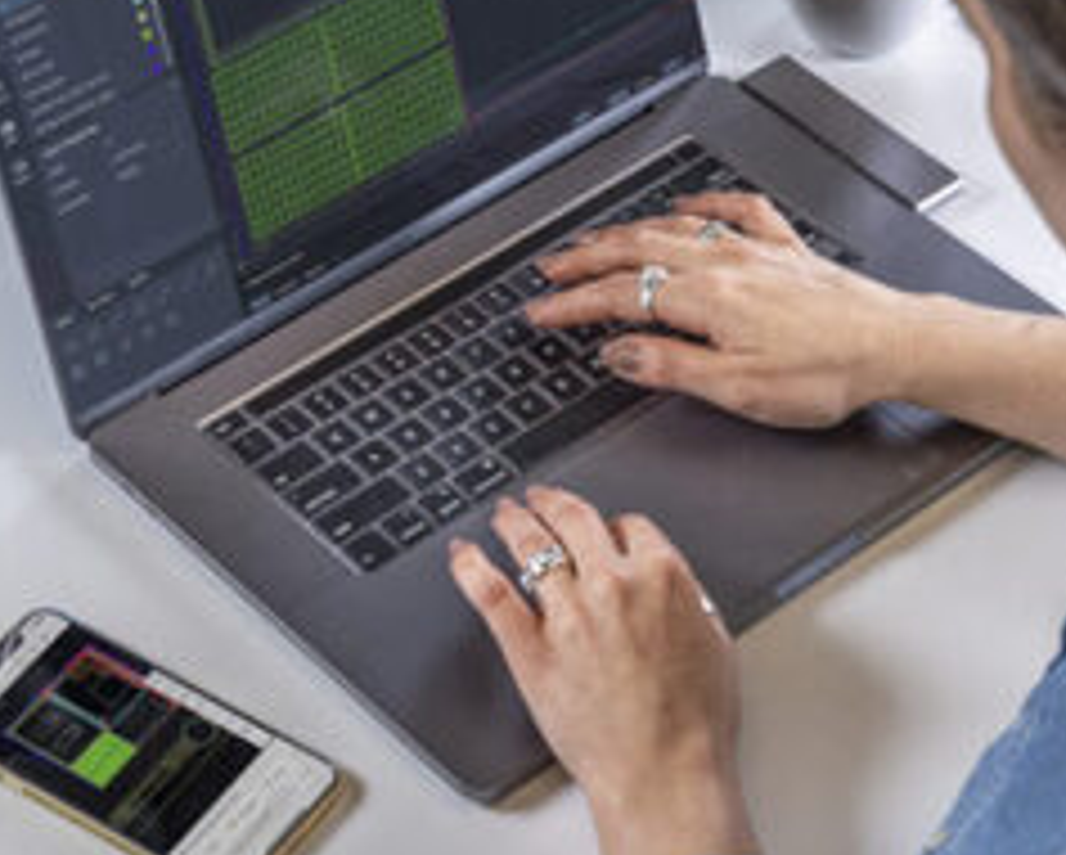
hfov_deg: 15.3
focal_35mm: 126
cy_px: -25
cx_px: 499
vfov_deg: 12.1
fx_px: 3979
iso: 320
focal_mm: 42.5
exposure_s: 1/200
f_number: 4
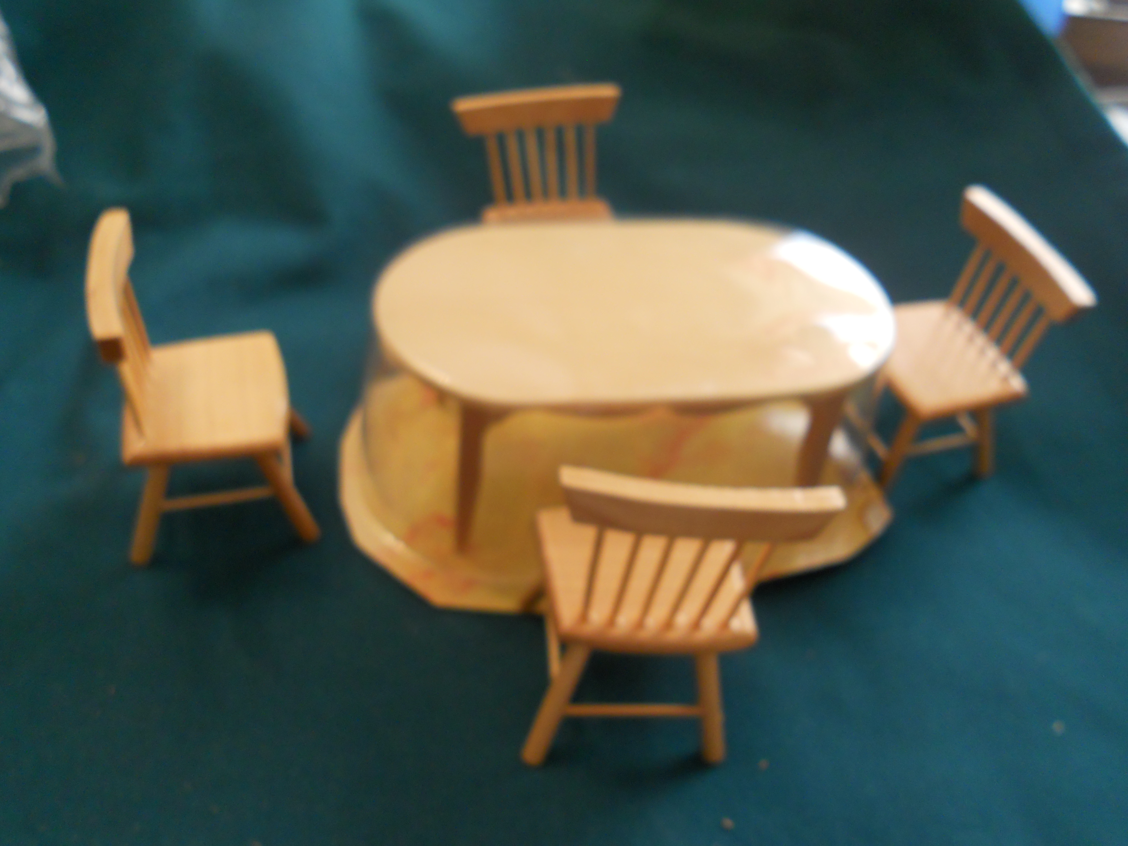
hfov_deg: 56.8
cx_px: 564
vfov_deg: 44.2
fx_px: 1043
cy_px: 423
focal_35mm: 32
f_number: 3.5
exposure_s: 1/30
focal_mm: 5.8
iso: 250
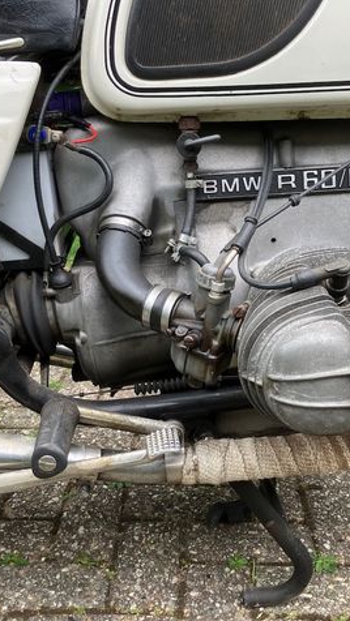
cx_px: 196
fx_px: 676
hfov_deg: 29.0
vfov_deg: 49.4
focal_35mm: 41
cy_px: 309
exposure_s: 1/152
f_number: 1.8
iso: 25
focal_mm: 3.99
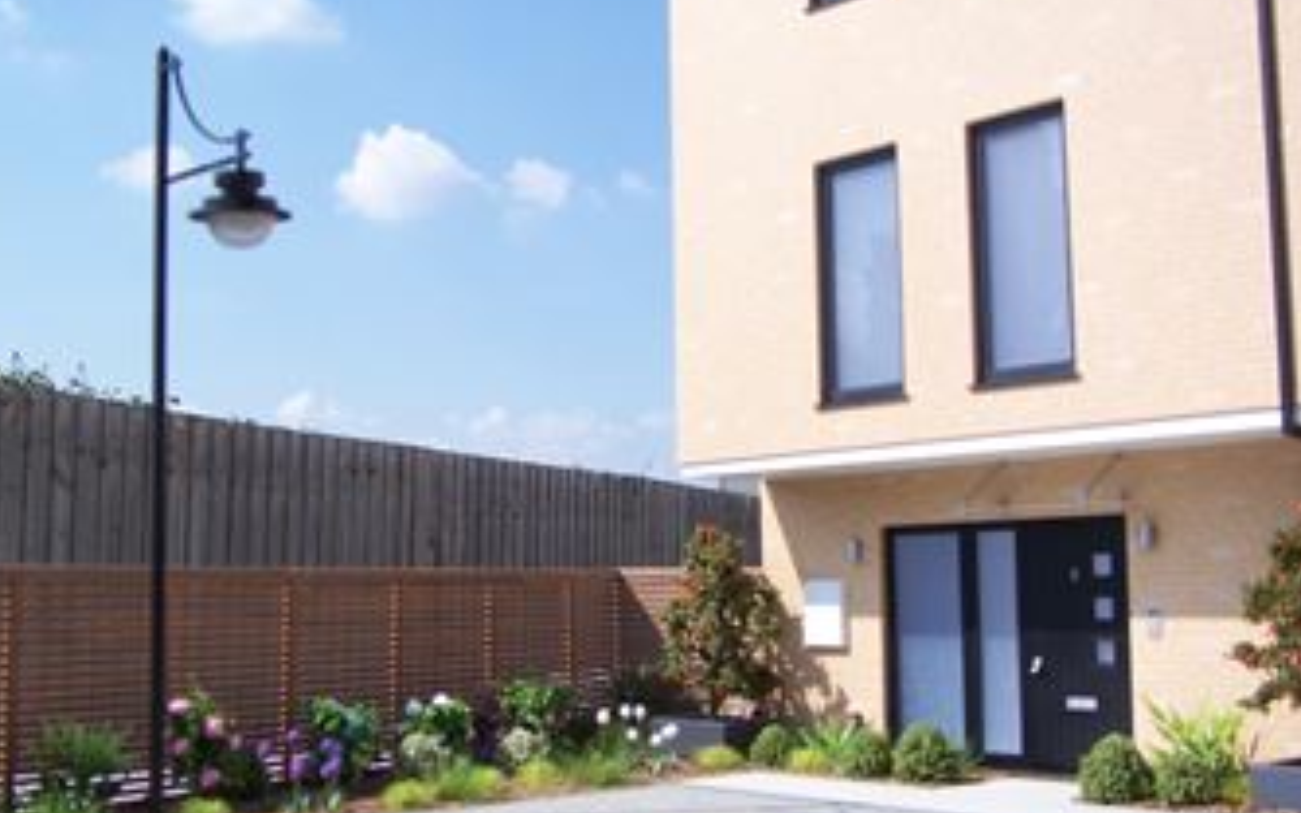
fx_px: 1595
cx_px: 611
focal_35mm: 45
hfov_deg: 44.3
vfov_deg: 28.5
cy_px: 469
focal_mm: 6.4
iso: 64
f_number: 3.9
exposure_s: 1/640
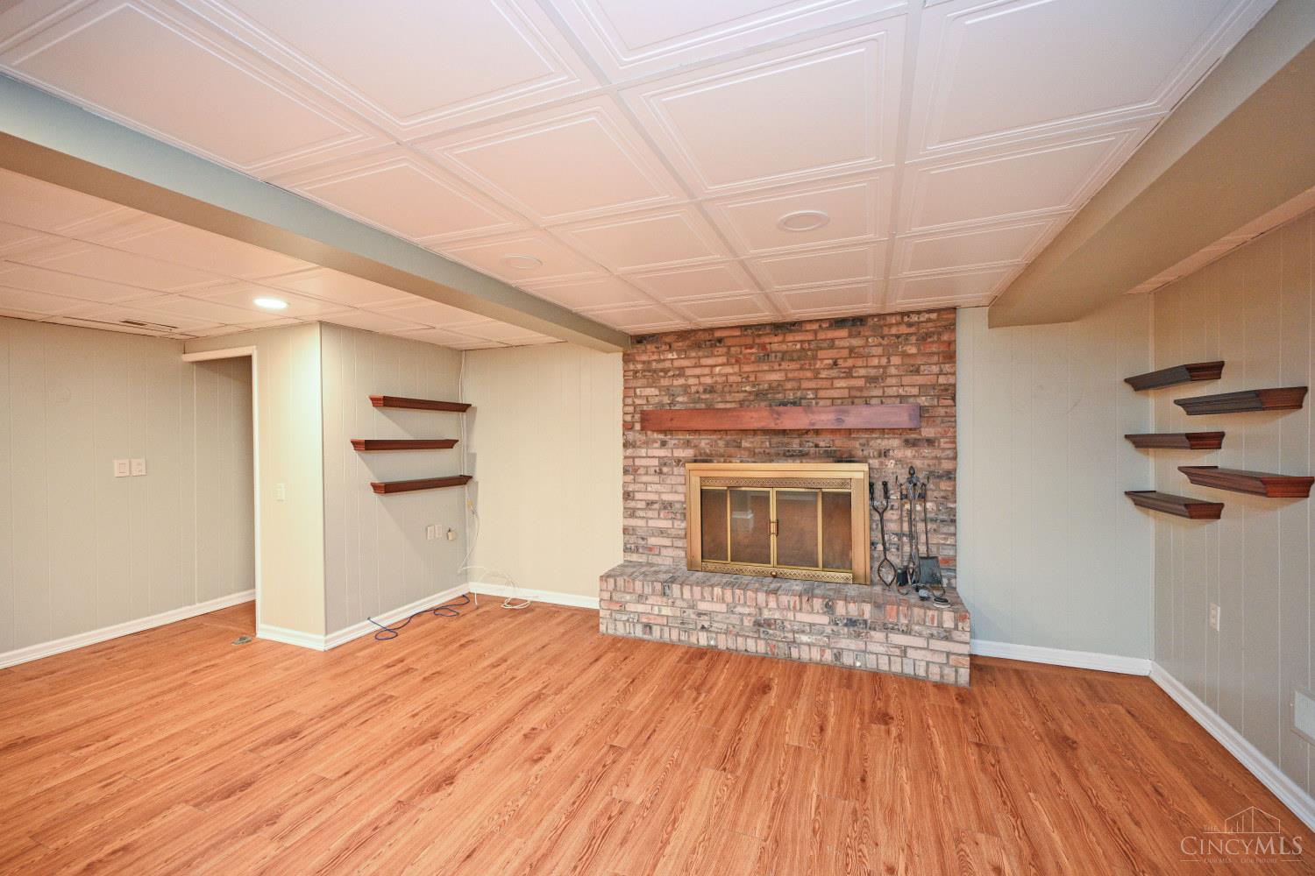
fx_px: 511
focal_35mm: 14
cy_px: 438
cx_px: 658
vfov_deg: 81.2
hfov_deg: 104.3
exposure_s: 1/60
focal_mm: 14
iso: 2000
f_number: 4
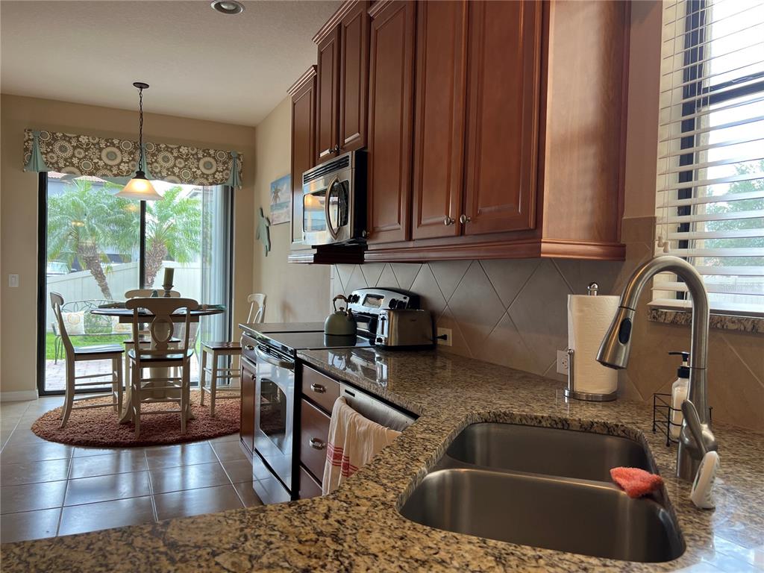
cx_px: 382
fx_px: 574
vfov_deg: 53.1
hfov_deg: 67.3
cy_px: 286
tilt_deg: -1.6
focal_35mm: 26
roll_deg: -0.9
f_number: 1.5
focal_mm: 5.7
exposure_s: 1/120
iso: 80
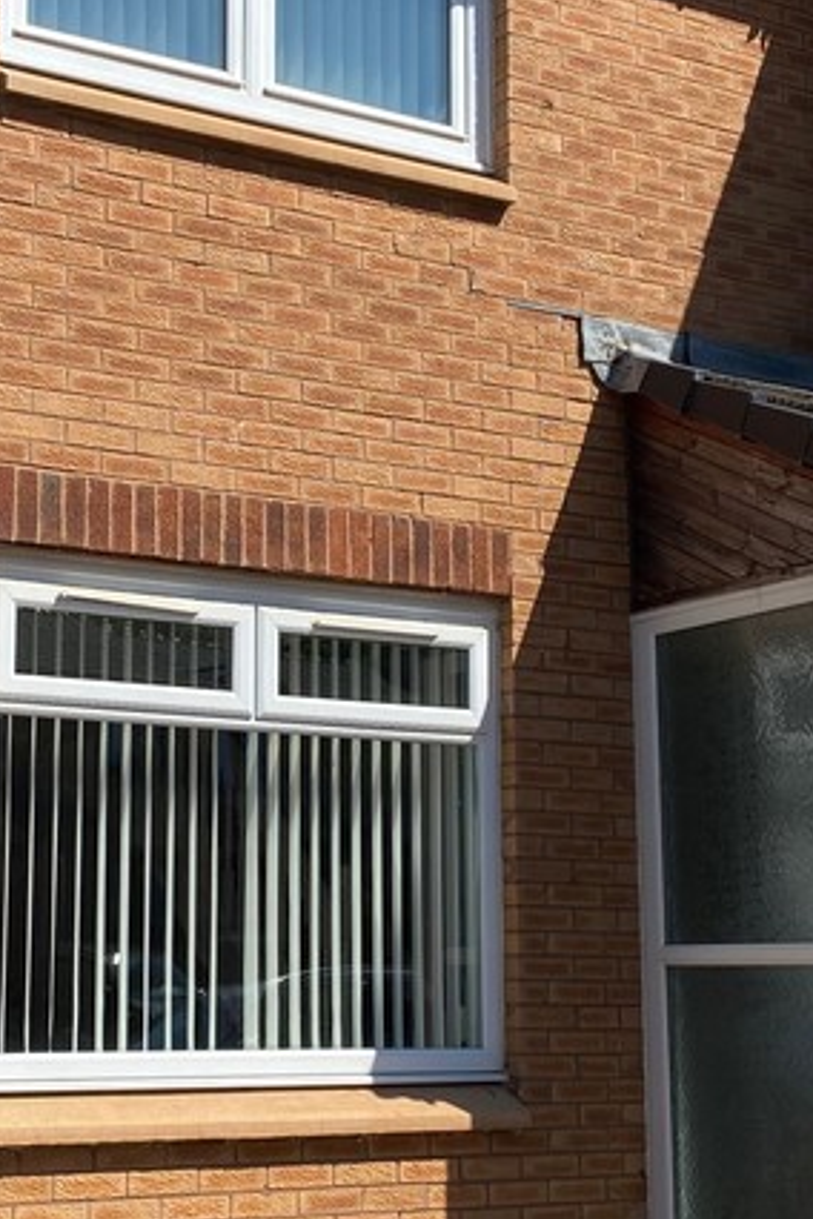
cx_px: 309
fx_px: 2202
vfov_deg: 31.0
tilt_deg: +9.1
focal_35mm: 65
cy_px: 630
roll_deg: -0.5
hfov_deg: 20.9
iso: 32
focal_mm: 4.25
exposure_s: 1/2755
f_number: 1.8
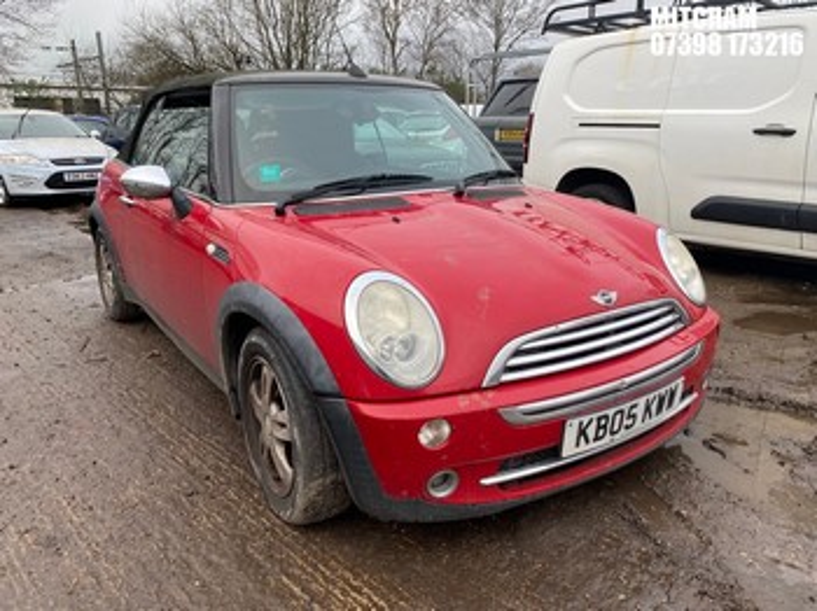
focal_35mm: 26
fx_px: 613
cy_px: 306
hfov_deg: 67.3
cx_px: 408
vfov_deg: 53.0
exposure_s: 1/475
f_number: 1.8
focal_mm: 4.25
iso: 32
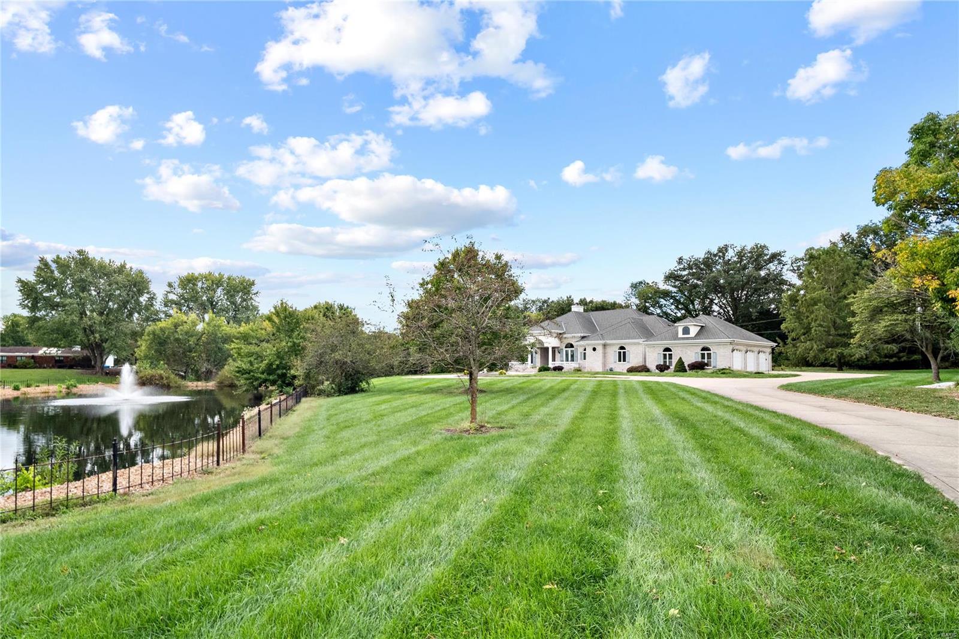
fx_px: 479
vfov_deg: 67.4
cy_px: 320
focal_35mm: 18
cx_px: 480
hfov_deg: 90.0
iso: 400
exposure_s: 1/125
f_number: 8
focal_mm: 9
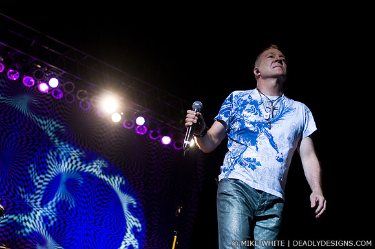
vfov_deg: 22.6
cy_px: 124
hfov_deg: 33.4
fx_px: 624
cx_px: 188
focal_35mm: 60
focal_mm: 40
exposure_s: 1/250
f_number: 3.8
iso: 800
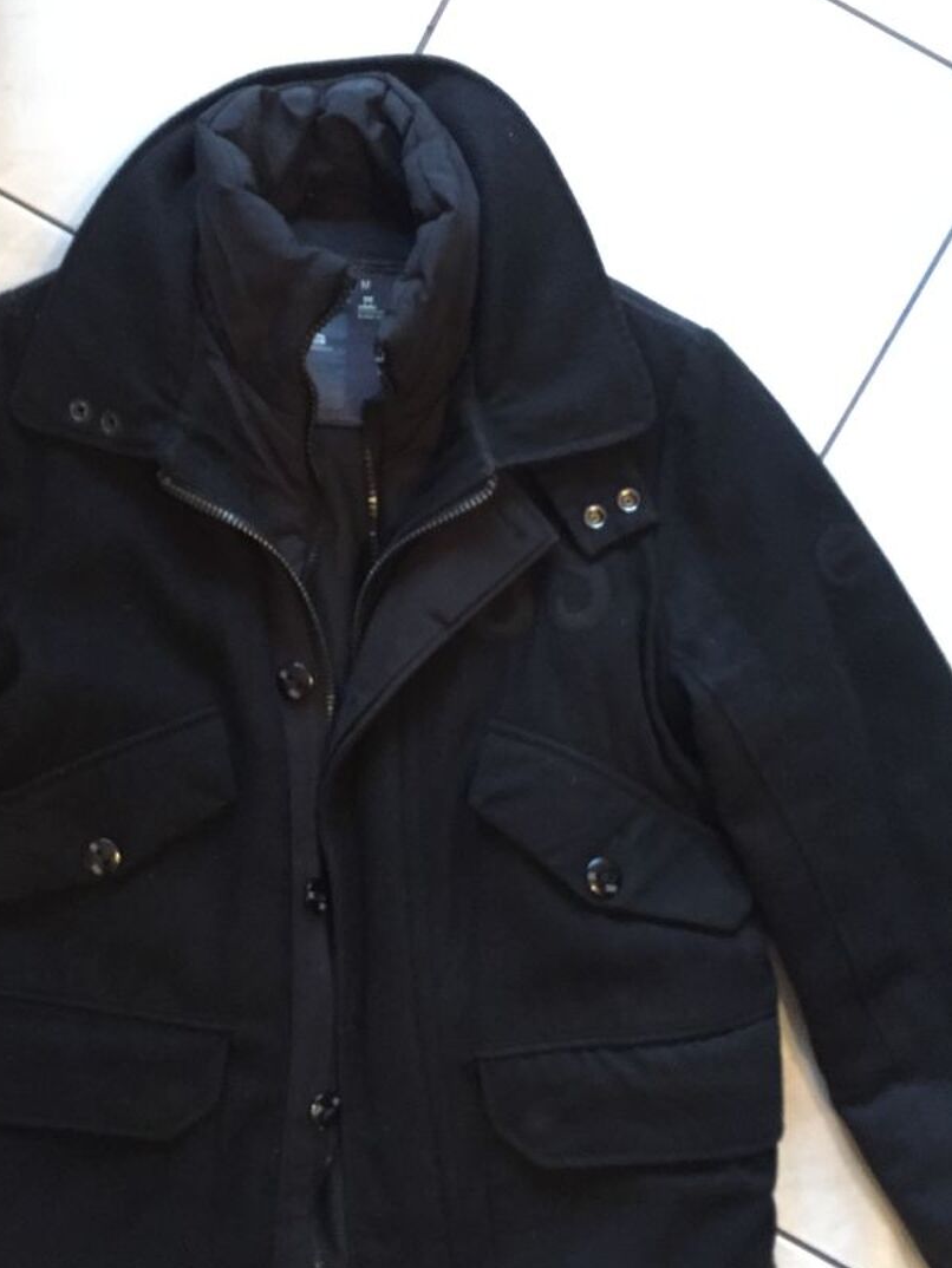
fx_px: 1320
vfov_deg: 51.0
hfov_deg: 39.5
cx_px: 367
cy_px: 754
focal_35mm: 36
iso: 400
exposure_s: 1/17
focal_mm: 4.15
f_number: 2.2
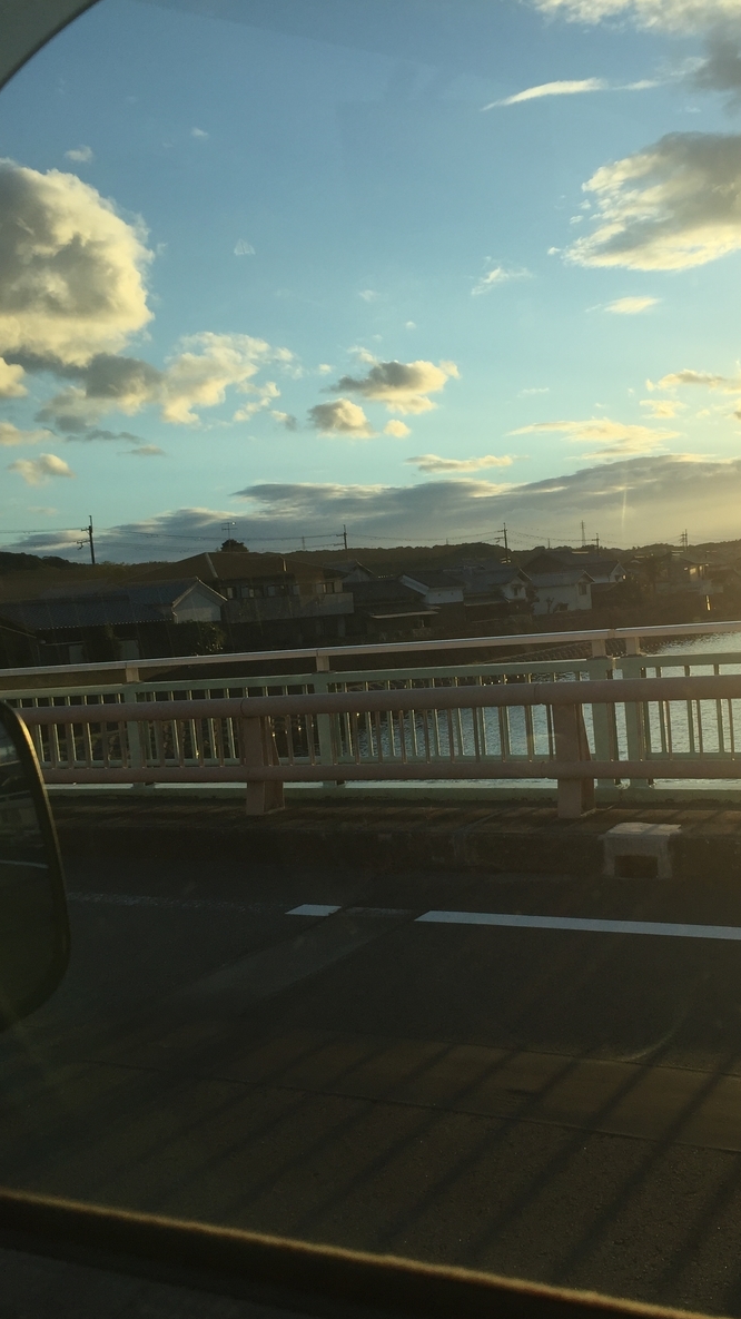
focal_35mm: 32
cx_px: 485
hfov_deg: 36.3
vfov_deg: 61.0
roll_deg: +5.0
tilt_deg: -4.9
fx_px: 1118
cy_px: 663
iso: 32
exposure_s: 1/1099
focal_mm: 4.15
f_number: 2.2
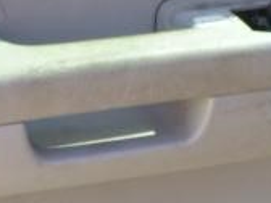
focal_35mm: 119
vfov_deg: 12.5
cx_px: 85
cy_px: 106
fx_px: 932
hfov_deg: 16.5
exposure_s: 1/80
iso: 100
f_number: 3.9
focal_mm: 4.5
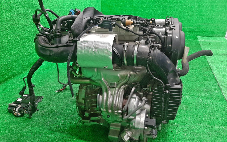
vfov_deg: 44.5
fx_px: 173
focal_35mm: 28
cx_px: 112
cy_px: 75
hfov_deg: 66.5
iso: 190
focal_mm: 3.93
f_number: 1.7
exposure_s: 1/50
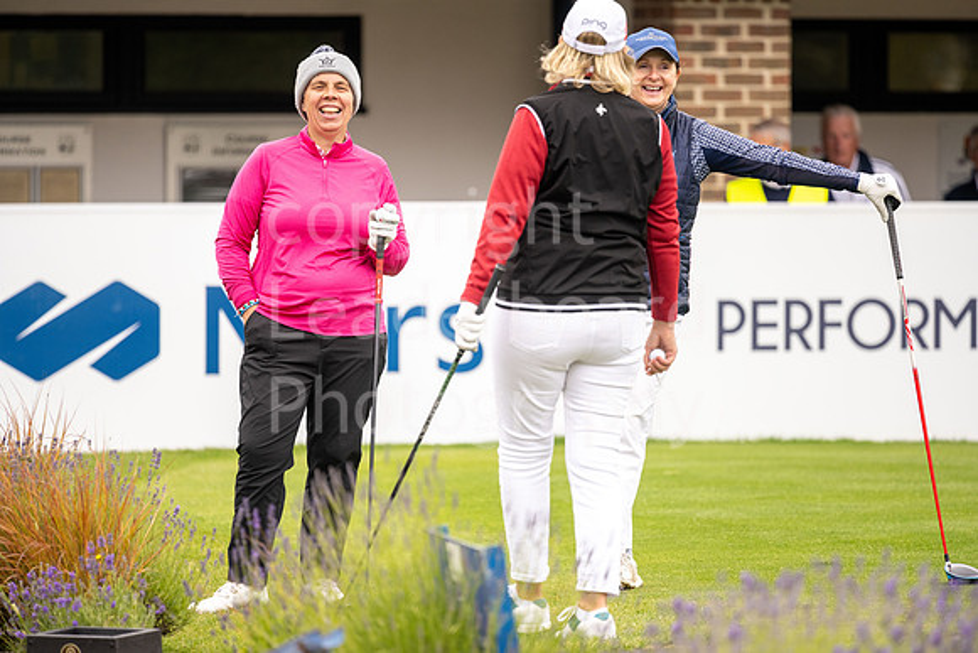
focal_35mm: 300
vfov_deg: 4.6
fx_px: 8152
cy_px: 326
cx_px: 489
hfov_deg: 6.9
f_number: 4
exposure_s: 1/1000
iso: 500
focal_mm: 300
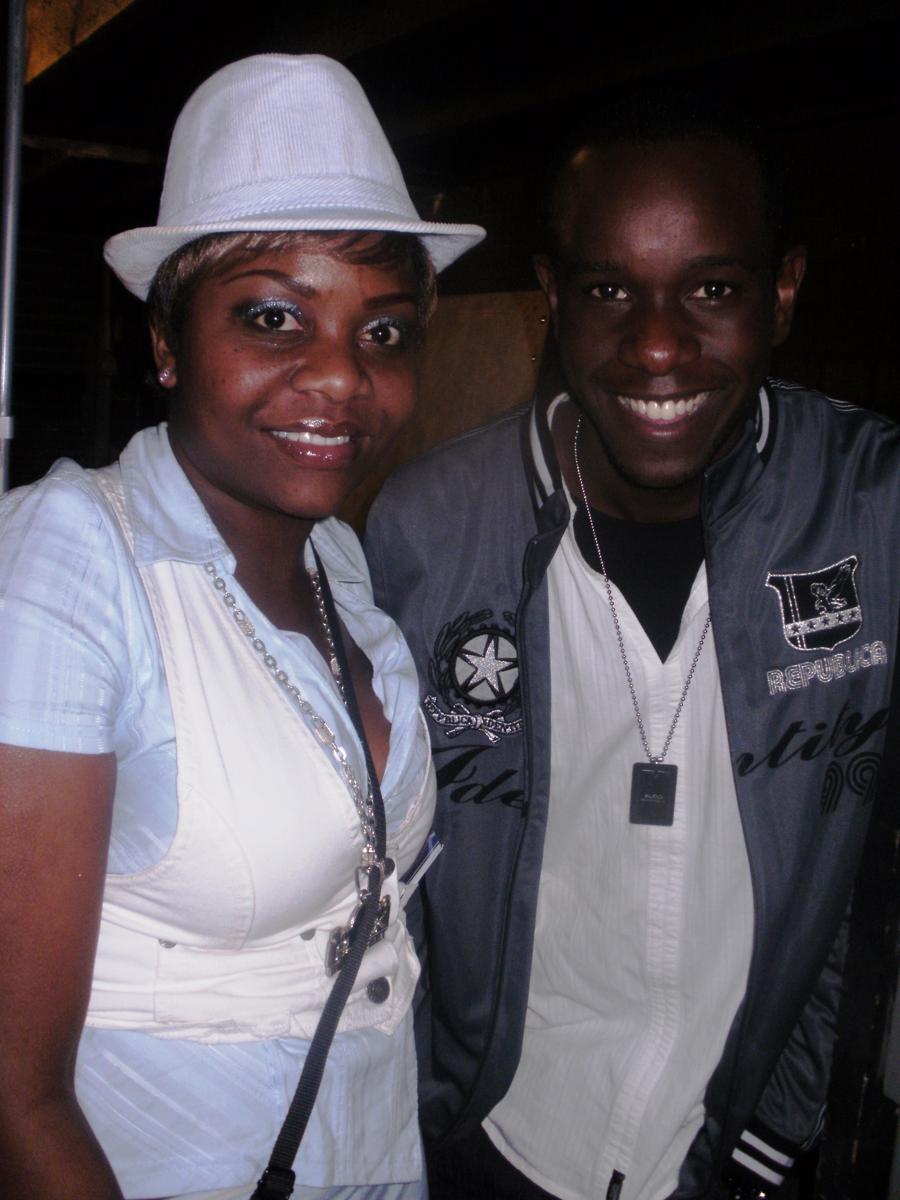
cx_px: 450
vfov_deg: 51.4
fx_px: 1248
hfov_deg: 39.7
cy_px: 600
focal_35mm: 36
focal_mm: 6.3
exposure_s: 1/30
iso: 125
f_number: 3.5
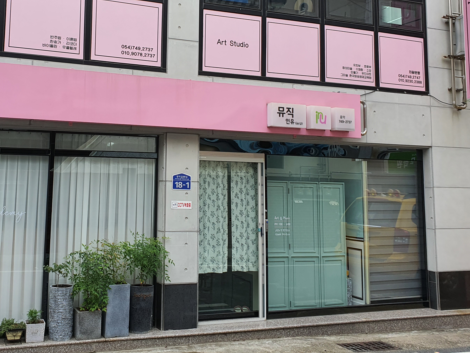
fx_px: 530
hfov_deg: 47.4
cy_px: 107
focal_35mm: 39
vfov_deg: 36.3
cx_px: 173
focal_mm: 4.3
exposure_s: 1/193
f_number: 2.4
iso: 50
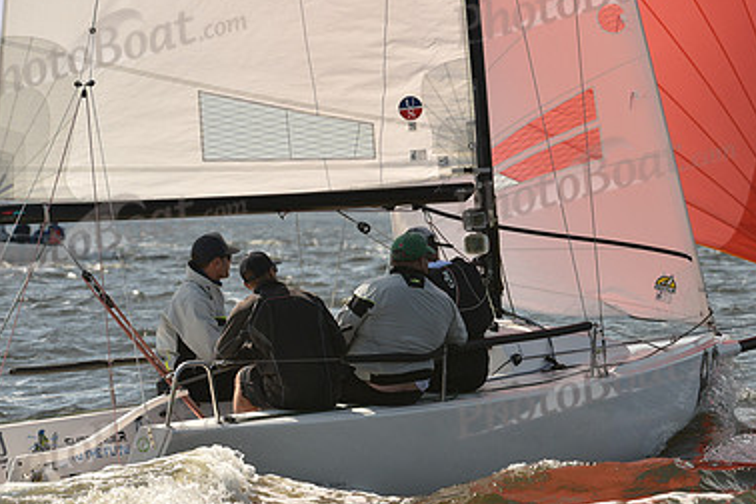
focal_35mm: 307
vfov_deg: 4.5
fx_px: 6446
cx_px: 352
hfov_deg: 6.7
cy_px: 311
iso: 250
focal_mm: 200
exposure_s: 1/1250
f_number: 7.1
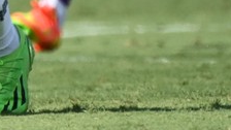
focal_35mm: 2338
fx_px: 14321
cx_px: -269
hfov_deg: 0.9
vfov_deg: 0.5
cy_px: -281
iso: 400
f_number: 4
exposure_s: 1/6400
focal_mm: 400
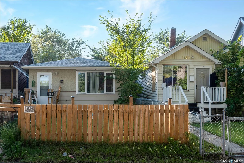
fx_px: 234
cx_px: 122
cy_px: 82
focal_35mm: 34
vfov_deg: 38.3
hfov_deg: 55.1
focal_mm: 23
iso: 100
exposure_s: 1/100
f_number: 6.3
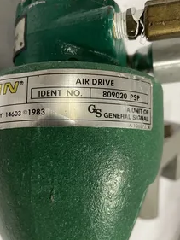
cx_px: 73
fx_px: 256
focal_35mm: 37
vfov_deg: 49.9
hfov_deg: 38.5
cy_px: 141
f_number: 1.6
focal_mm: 4.2
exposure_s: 1/60
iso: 250
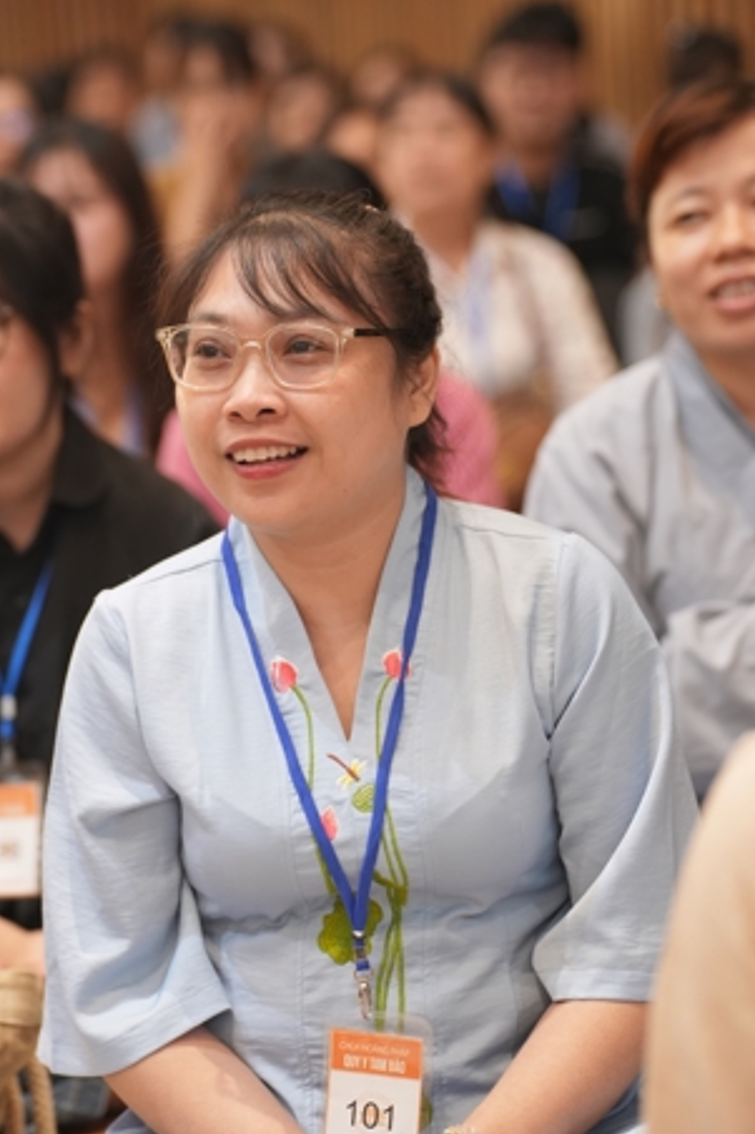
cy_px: 630
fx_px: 4124
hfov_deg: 10.5
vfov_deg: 15.7
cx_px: 267
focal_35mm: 131
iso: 1250
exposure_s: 1/80
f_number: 2.8
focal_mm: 91
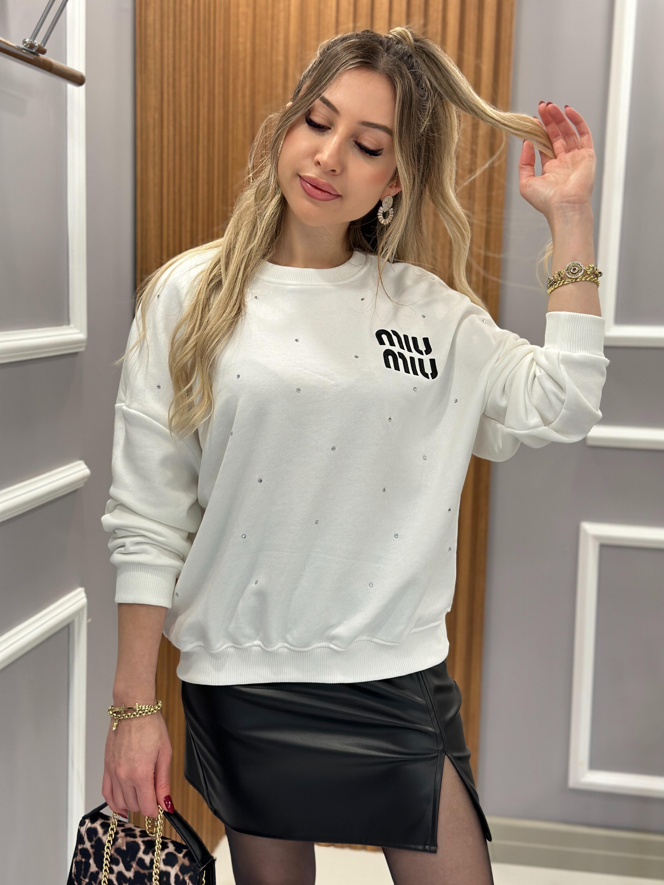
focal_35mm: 48
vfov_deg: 39.7
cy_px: 442
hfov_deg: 30.3
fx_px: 1228
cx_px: 332
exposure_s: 1/100
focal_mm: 6.86
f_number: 1.78
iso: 160
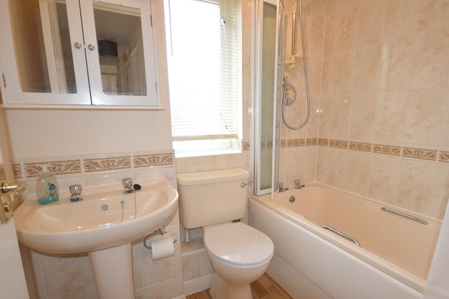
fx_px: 237
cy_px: 163
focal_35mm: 19
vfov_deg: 64.4
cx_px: 246
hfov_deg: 86.7
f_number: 4
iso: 400
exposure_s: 1/80
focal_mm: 10
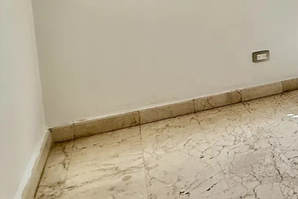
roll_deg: -1.3
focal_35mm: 45
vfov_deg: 28.0
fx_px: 372
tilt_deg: -6.0
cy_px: -3
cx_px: 457
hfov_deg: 27.7
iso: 64
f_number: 2.2
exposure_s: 1/172
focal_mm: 2.22
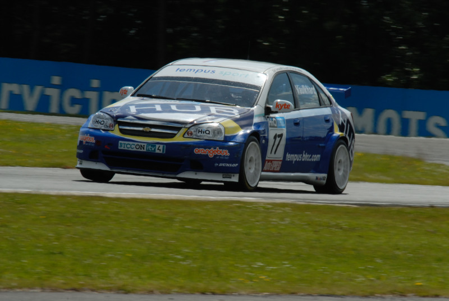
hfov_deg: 3.3
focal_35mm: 630
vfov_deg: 2.2
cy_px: 150
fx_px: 7869
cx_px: 224
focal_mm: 420
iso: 400
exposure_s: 1/200
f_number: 20
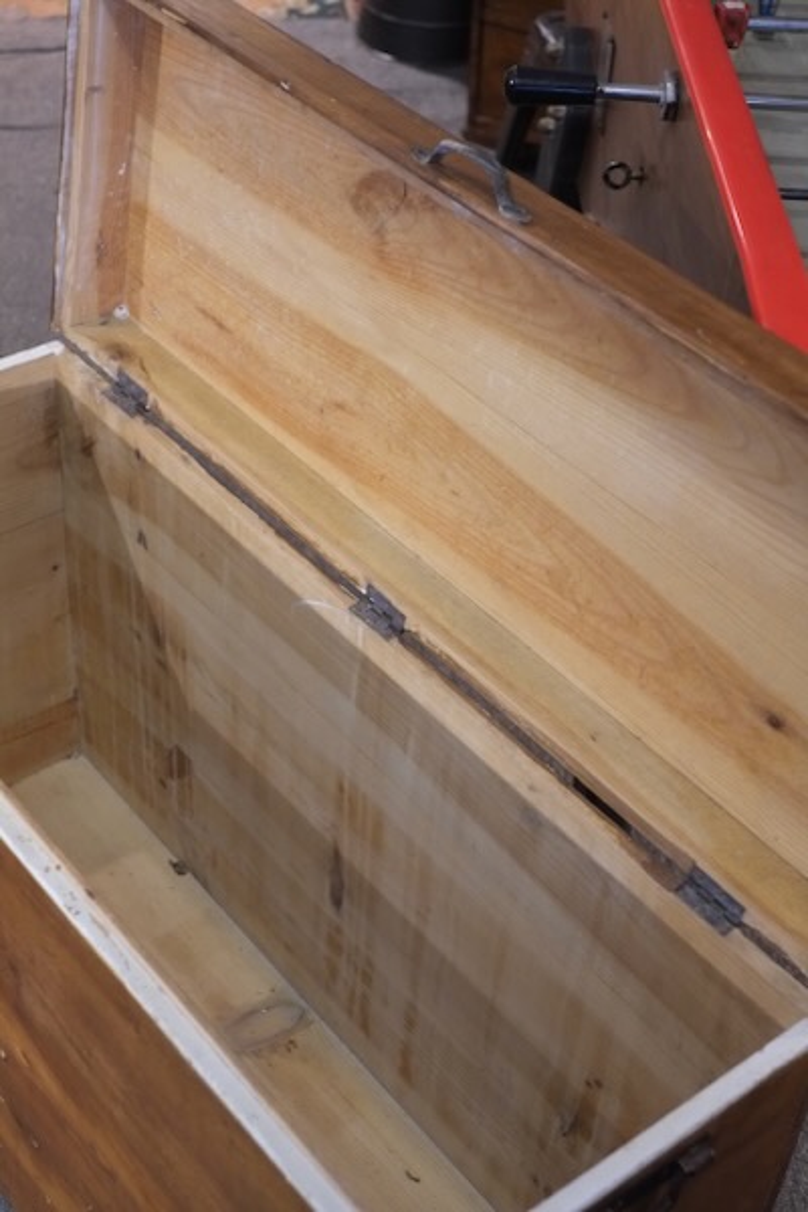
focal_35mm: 53
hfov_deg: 25.5
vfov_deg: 37.5
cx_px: 404
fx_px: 1784
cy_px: 606
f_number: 3.6
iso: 3200
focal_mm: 35
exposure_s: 1/125
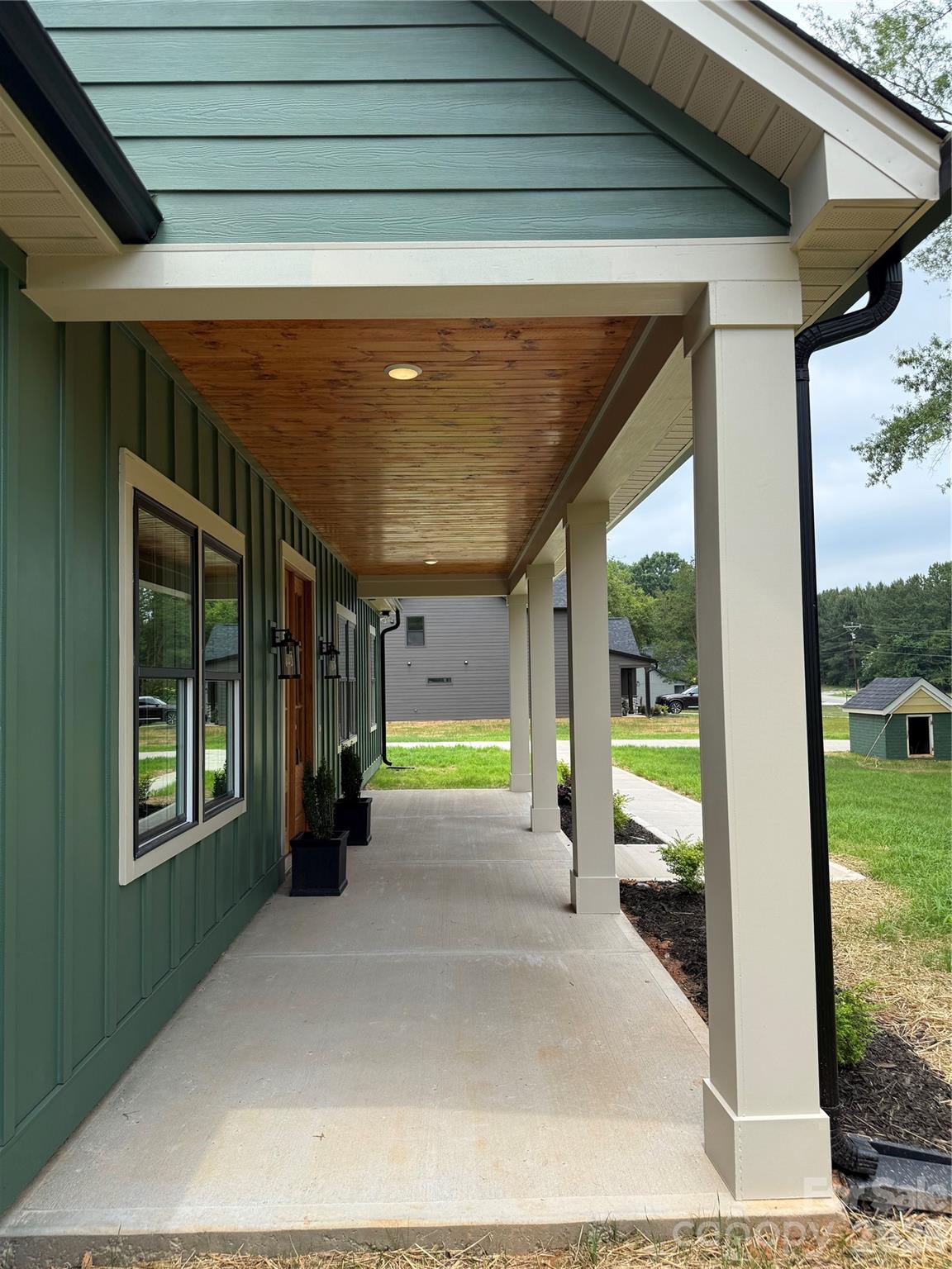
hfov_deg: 56.8
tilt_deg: +5.4
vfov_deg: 71.6
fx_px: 880
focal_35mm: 24
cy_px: 634
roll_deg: +2.5
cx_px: 476
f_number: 1.78
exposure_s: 1/2053
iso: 100
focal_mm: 6.76
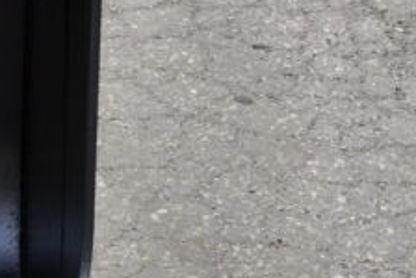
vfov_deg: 9.9
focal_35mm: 137
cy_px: 297
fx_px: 1585
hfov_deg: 14.4
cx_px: -100
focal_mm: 20
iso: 125
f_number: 5.6
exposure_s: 1/125
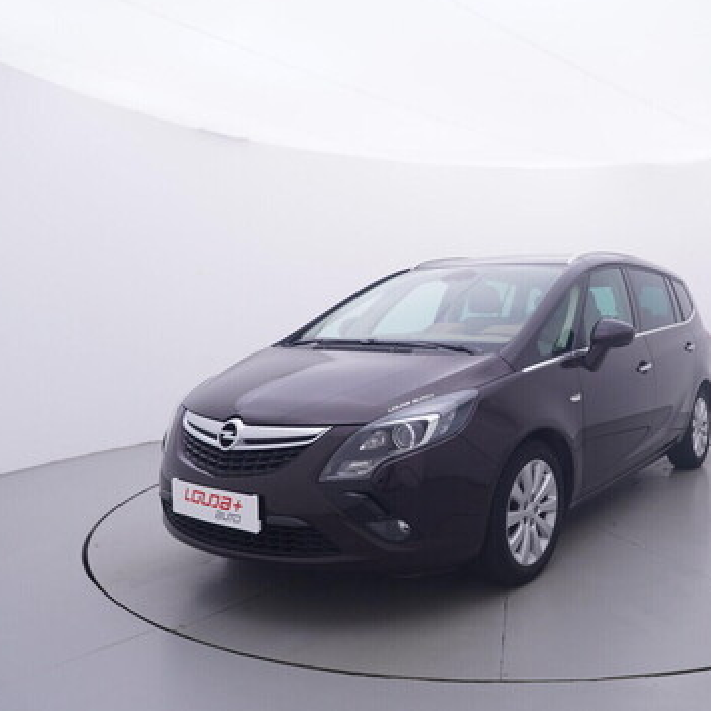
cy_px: 354
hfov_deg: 52.5
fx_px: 689
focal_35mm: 30
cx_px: 521
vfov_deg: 54.6
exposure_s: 1/80
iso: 200
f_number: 5
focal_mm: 15
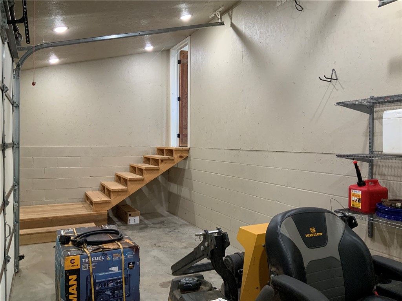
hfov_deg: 61.7
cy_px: 150
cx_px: 201
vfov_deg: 48.2
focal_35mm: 29
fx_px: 337
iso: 100
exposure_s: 1/60
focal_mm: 3
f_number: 1.8
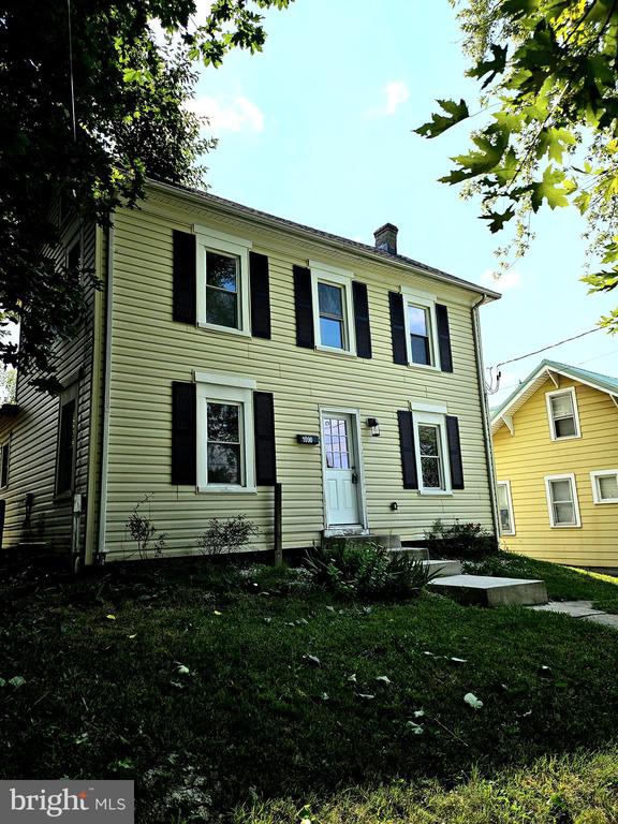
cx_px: 309
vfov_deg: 71.6
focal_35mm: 24
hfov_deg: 56.8
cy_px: 412
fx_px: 571
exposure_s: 1/5000
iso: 50
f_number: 1.8
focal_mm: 5
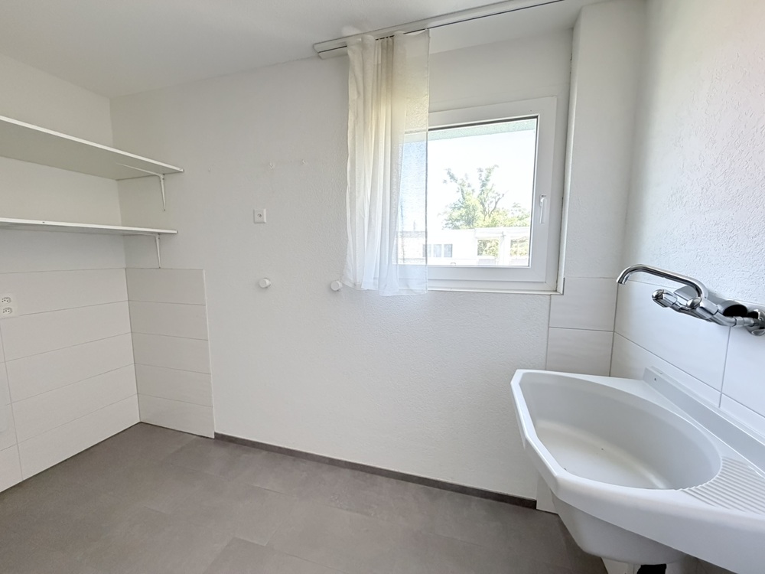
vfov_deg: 85.7
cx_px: 382
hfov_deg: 102.1
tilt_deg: -5.6
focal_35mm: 14
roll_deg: +0.1
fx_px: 309
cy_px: 287
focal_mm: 2.22
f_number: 2.2
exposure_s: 1/60
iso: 800
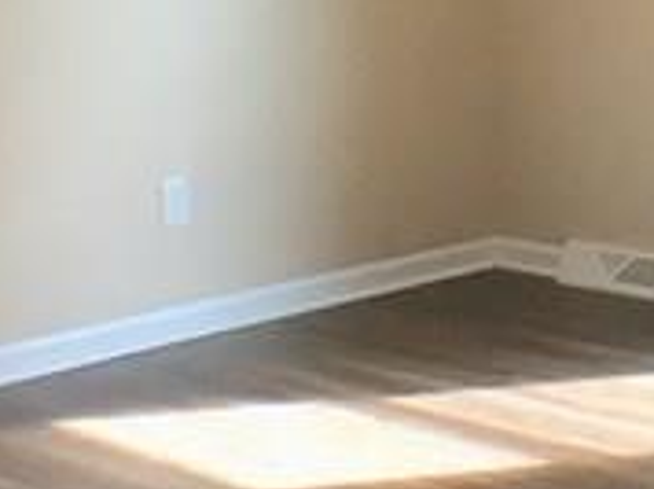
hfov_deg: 11.4
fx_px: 3151
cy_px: 48
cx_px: 933
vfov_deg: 8.8
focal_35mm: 167
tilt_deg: -5.3
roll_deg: +0.1
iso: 25
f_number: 2.2
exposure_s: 1/15
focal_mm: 4.15
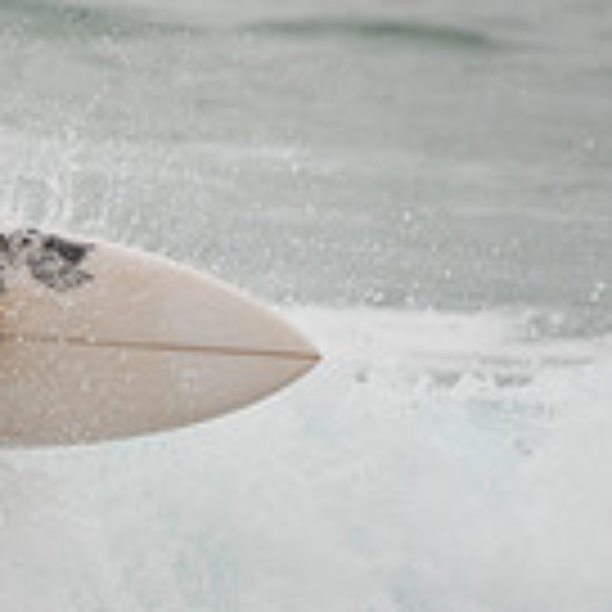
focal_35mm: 1818
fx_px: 36364
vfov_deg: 1.0
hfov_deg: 1.0
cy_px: 209
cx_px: -688
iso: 250
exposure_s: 1/2000
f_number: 5.6
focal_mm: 500
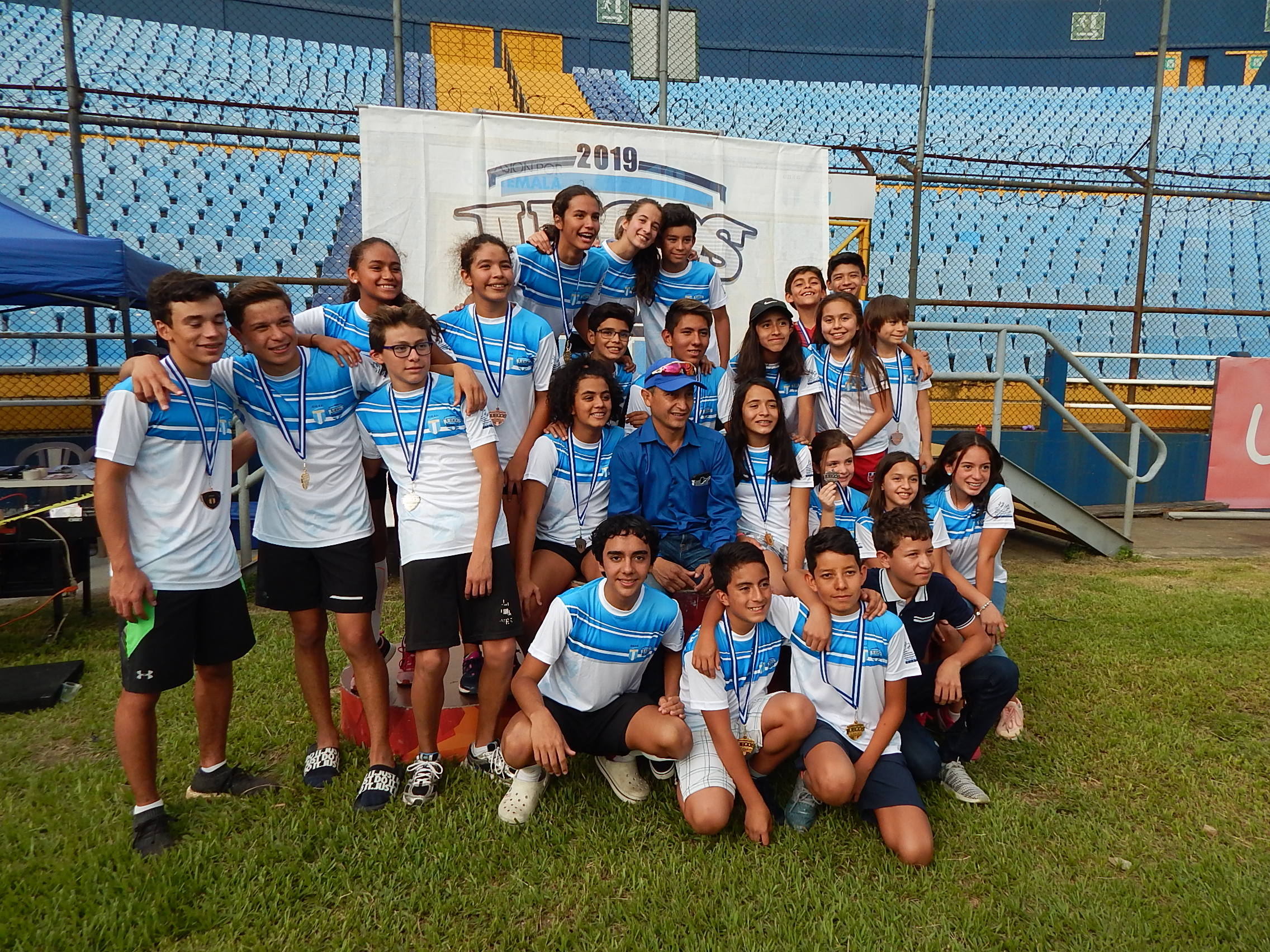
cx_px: 635
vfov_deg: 61.1
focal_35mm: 22
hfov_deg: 76.4
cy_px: 476
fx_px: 807
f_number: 3
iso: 125
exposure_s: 1/400
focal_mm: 4
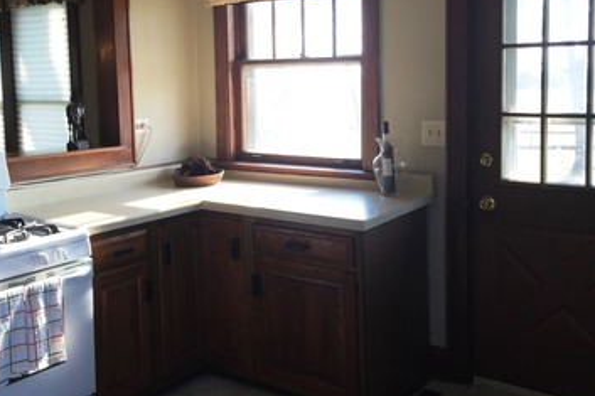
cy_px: 143
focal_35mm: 41
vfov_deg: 32.4
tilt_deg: -3.8
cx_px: 298
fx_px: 677
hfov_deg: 47.4
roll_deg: +1.2
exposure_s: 1/120
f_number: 2.2
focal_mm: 4.15
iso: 40
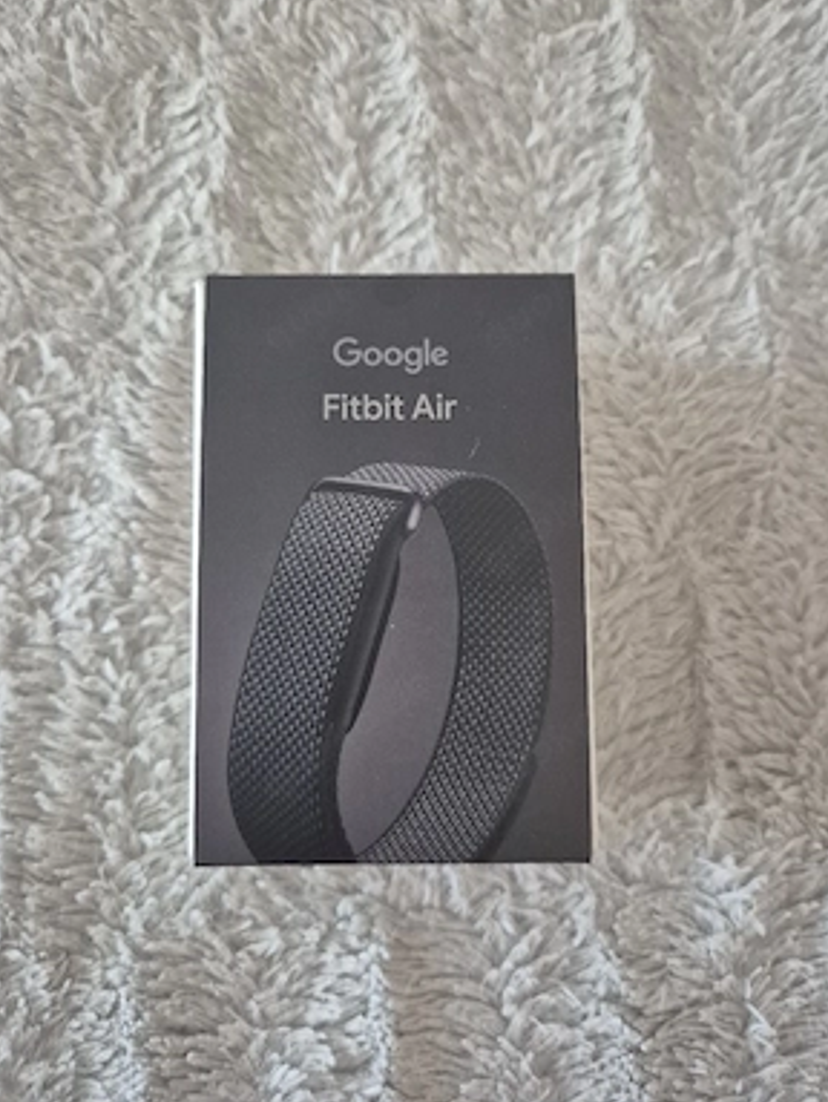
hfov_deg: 56.9
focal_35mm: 24
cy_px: 541
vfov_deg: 71.5
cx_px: 408
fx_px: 764
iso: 1000
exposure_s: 1/100
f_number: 1.8
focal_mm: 5.4
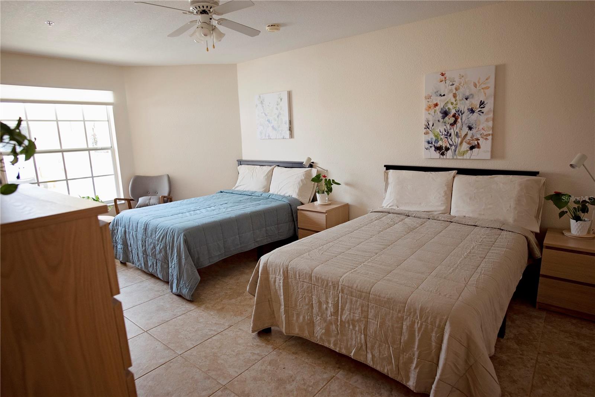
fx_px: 331
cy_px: 198
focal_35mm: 20
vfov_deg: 61.9
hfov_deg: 84.0
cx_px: 298
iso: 1250
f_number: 3.5
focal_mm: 20
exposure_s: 1/125
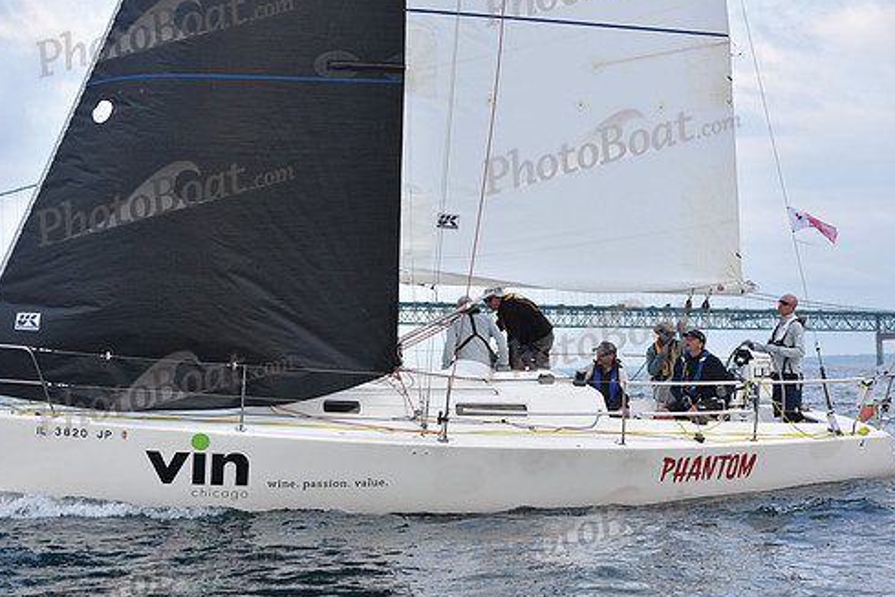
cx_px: 390
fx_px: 2063
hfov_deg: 24.5
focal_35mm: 83
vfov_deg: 16.5
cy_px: 268
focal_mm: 70
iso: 400
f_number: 5
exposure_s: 1/800
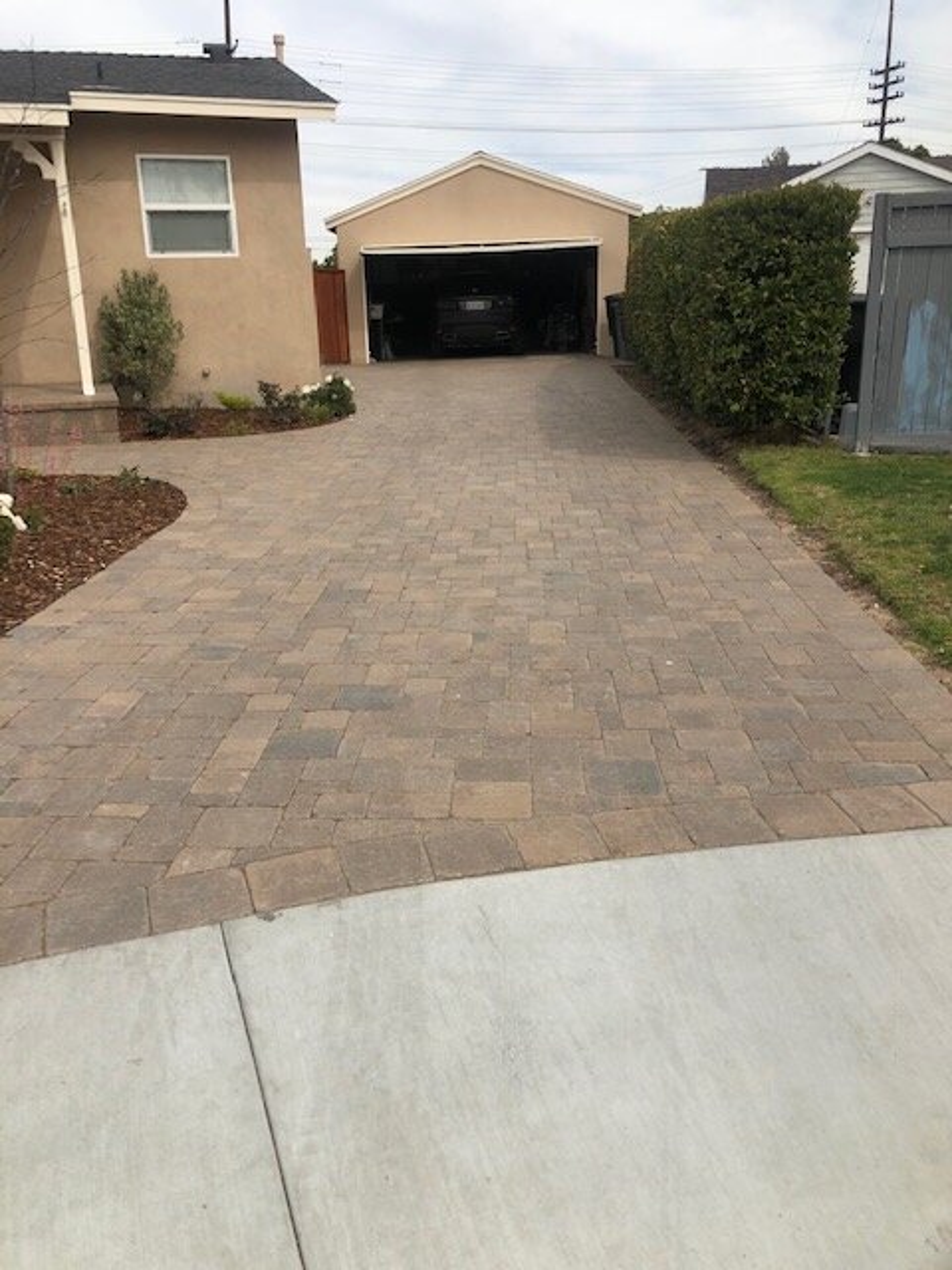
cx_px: 476
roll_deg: +0.9
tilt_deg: -17.6
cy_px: 635
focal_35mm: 28
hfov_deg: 49.7
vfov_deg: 63.4
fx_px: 1027
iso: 20
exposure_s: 1/2088
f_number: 1.8
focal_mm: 3.99
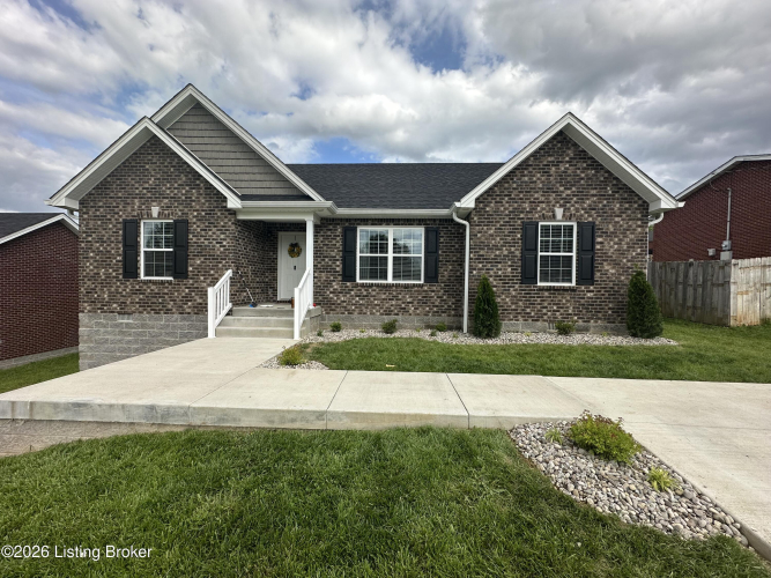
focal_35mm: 14
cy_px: 289
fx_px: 312
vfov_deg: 85.7
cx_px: 386
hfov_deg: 102.1
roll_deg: -1.1
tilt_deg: -1.3
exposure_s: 1/1159
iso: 40
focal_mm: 2.22
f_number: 2.2
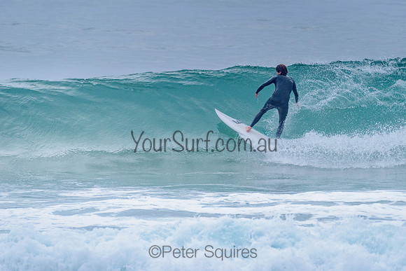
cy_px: 105
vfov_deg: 2.2
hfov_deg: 3.4
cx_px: 249
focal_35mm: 613
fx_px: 6913
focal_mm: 500
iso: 1800
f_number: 5.6
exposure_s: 1/2000
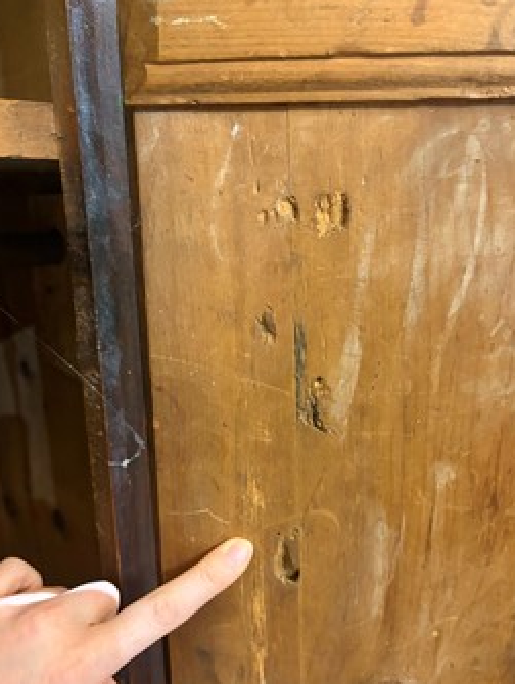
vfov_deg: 58.1
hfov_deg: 45.4
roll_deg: -1.0
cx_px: 292
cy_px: 392
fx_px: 614
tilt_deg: -17.7
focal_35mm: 31
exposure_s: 1/33
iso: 500
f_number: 1.6
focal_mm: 5.96
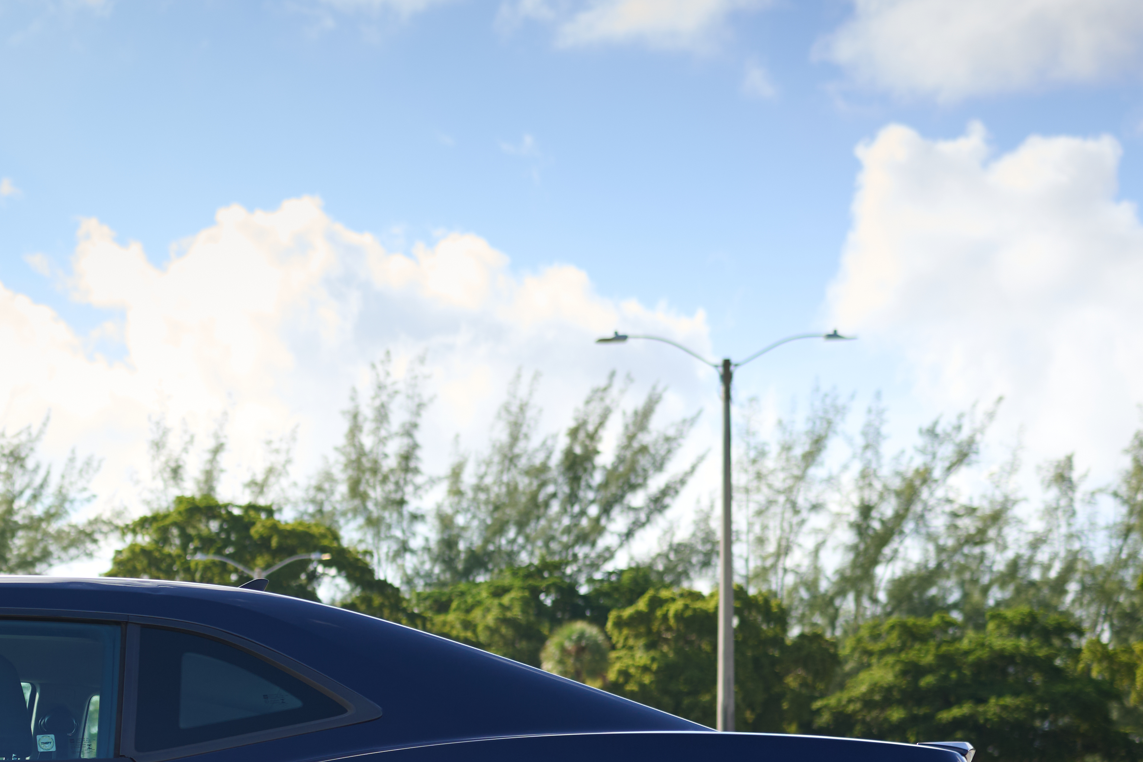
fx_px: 2984
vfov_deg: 14.3
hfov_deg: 20.3
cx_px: -236
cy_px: 783
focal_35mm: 94
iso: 64
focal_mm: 35
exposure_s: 1/640
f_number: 2.8
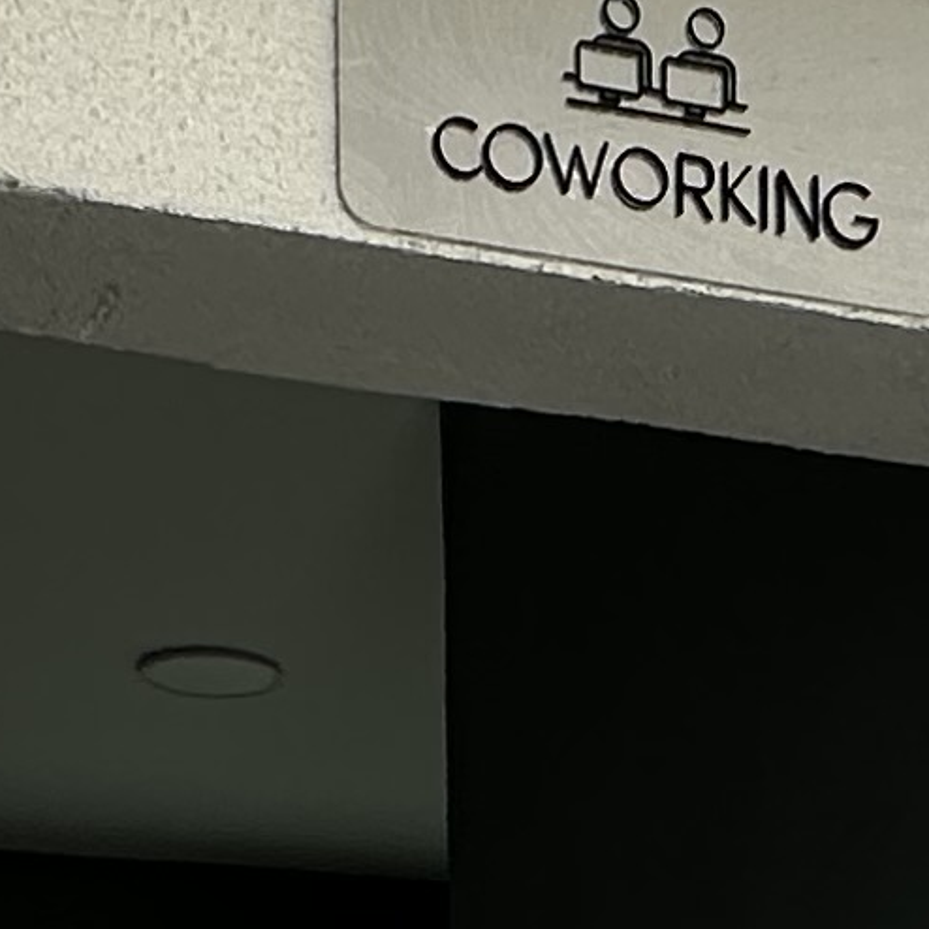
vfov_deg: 14.8
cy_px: 1738
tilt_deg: -3.7
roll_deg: -0.1
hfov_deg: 17.1
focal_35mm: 101
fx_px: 3067
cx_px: 696
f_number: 2.2
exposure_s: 1/487
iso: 40
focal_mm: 2.22
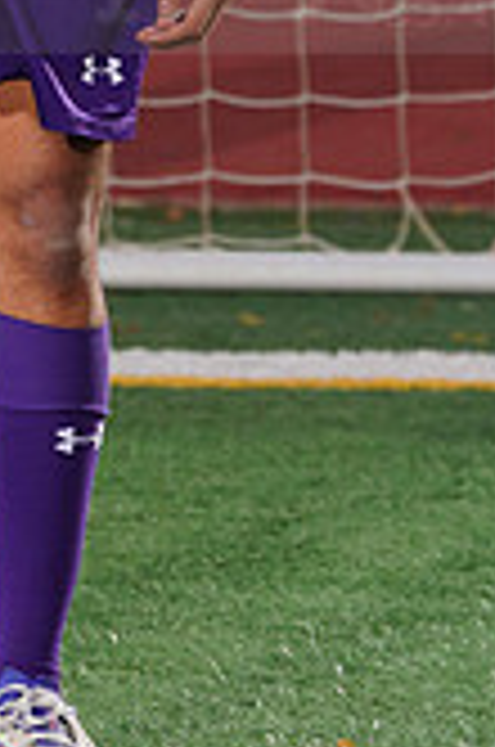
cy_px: -90
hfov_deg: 1.8
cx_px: -232
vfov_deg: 2.7
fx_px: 16030
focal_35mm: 774
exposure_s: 1/200
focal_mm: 221
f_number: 7.1
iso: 200
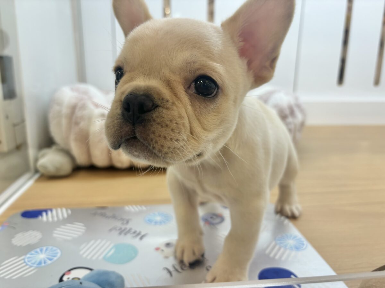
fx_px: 289
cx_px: 192
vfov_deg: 53.1
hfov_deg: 67.3
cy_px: 144
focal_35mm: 26
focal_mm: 5.96
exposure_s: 1/100
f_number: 1.6
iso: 50
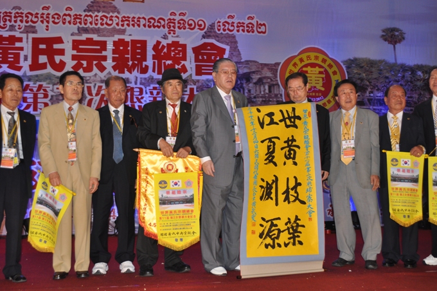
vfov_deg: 31.8
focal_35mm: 42
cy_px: 146
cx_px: 218
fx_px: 509
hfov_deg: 46.4
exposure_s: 1/60
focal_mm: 28
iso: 500
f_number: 3.3
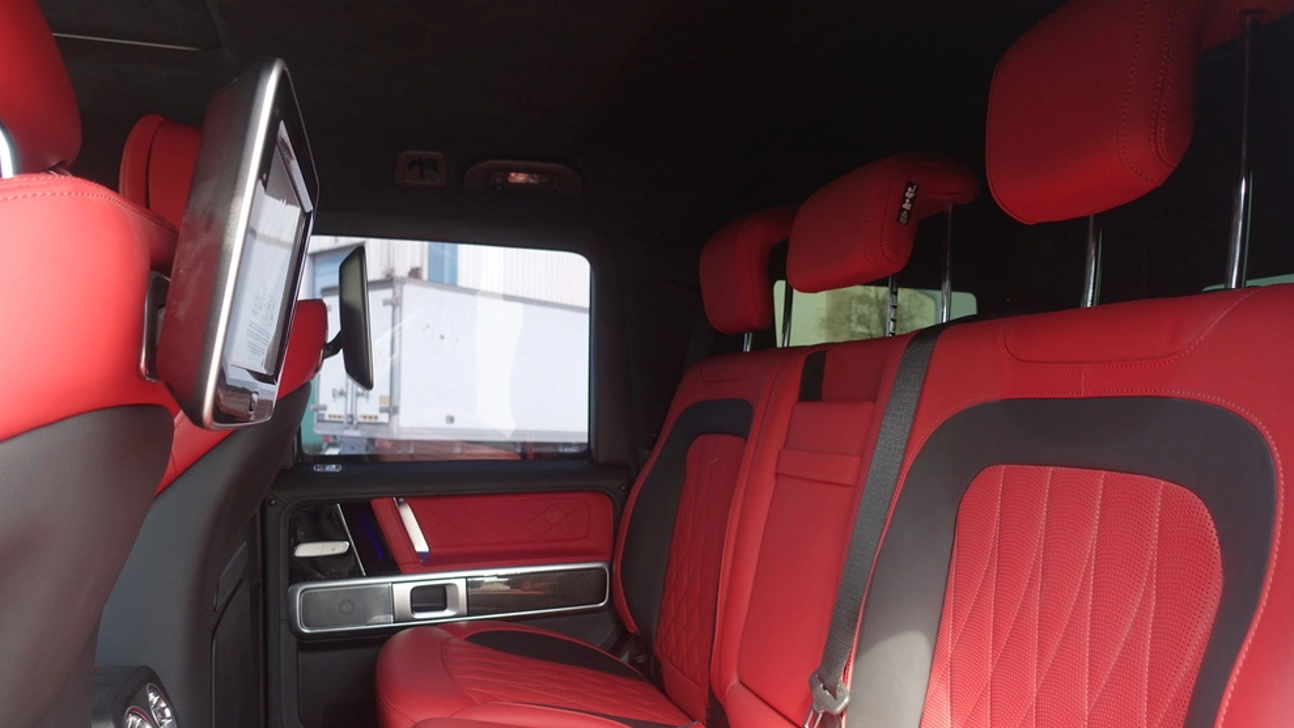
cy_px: 436
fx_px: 892
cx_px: 655
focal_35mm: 26
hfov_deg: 71.9
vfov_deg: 44.1
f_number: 2.8
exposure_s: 1/125
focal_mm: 8.8
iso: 200
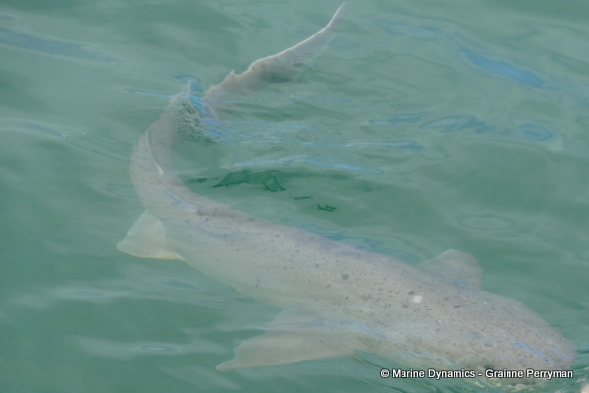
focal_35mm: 149
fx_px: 2438
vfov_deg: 9.2
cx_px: 294
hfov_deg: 13.8
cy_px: 196
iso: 125
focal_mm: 54.2
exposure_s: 1/500
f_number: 3.9
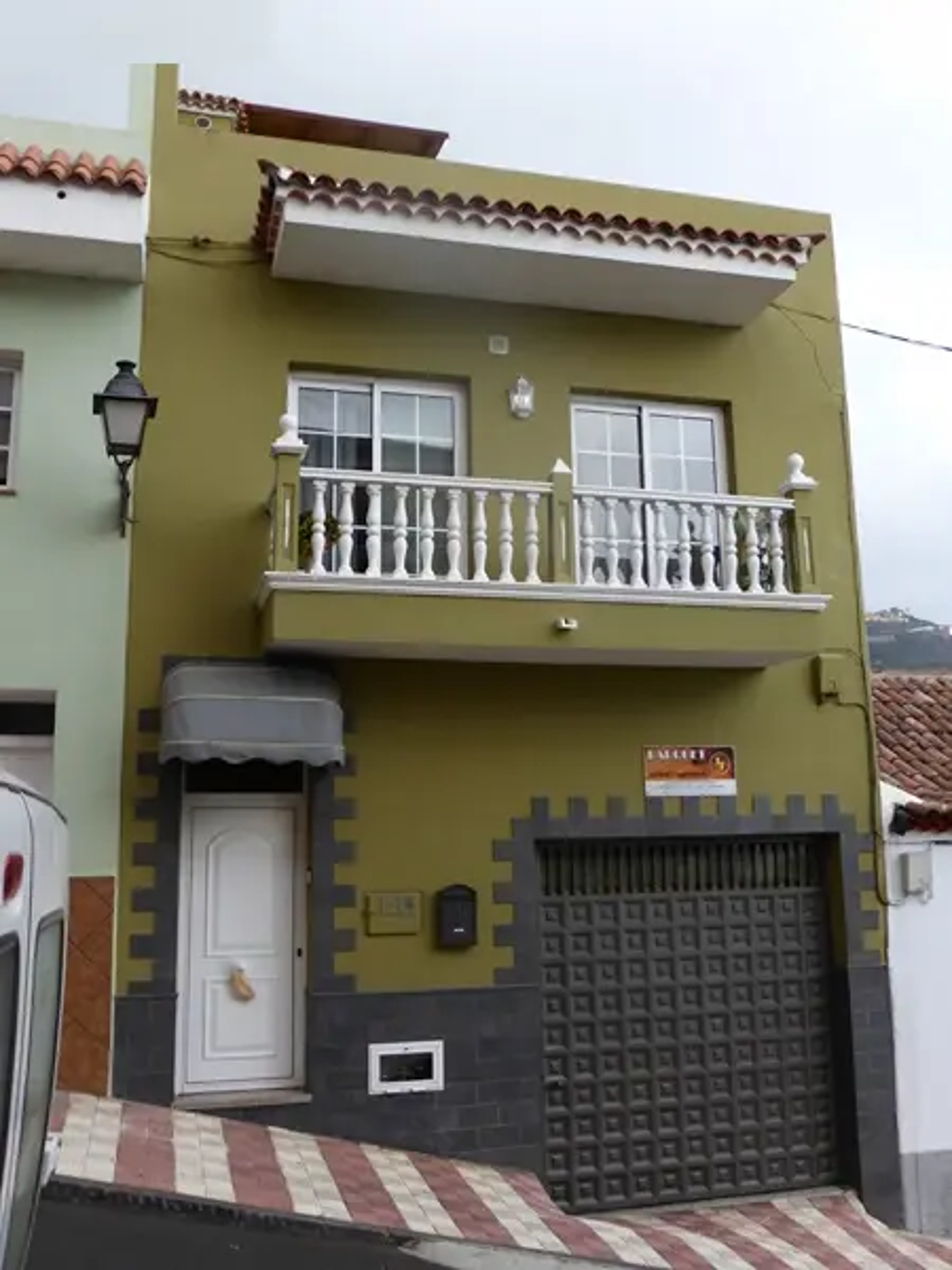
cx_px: 476
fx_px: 1137
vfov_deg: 58.4
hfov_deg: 45.4
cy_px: 635
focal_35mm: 31
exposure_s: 1/250
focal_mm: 5.4
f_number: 3.6
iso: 100
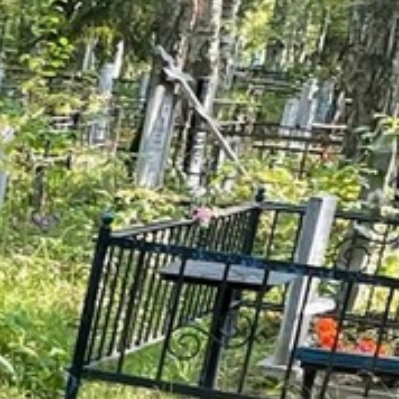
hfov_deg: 12.1
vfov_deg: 12.1
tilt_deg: -18.4
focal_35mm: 132
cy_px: 733
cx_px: -336
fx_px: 1721
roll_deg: -5.4
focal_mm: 4.2
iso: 100
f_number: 1.6
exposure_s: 1/121
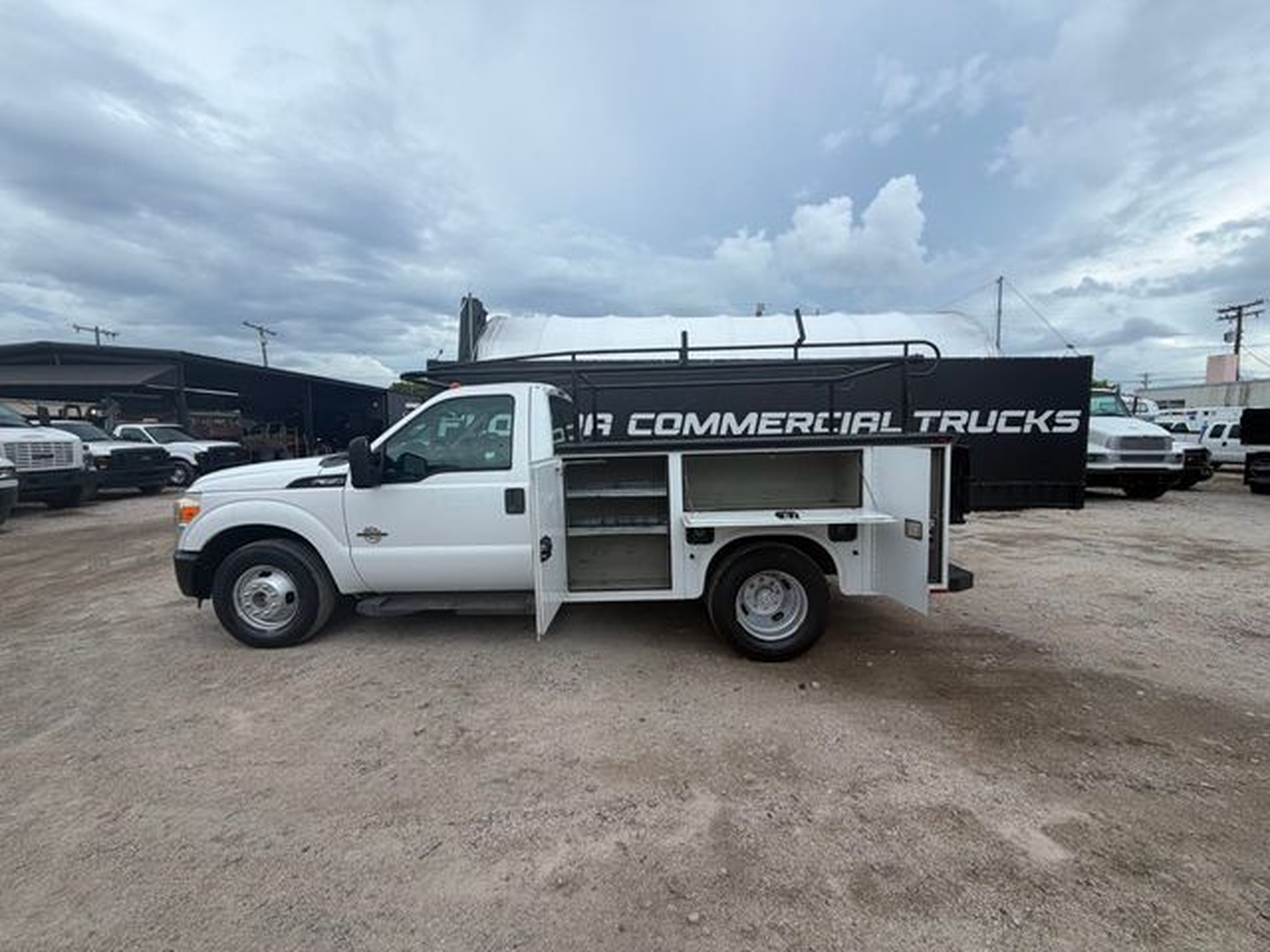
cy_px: 476
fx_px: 514
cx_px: 635
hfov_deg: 102.1
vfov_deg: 85.7
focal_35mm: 14
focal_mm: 2.22
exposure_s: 1/770
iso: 32
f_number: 2.2
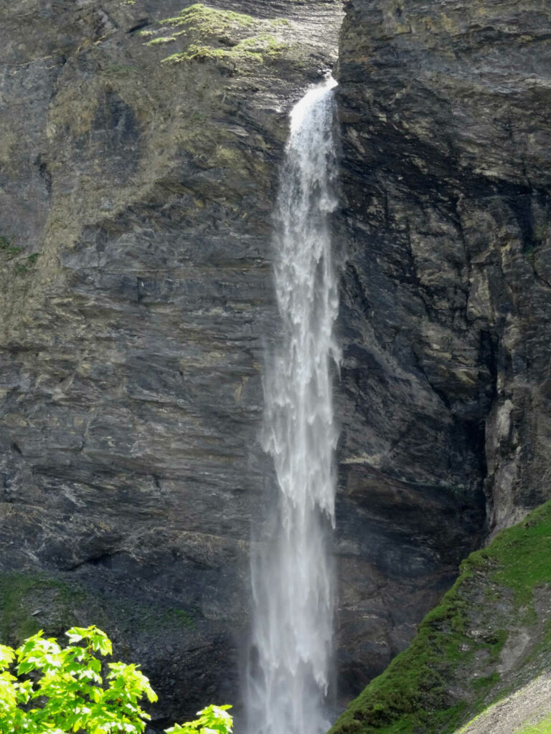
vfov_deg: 16.0
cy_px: 367
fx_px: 2610
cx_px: 276
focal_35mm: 123
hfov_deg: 12.0
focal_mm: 20.96
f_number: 5.6
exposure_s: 1/125
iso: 160
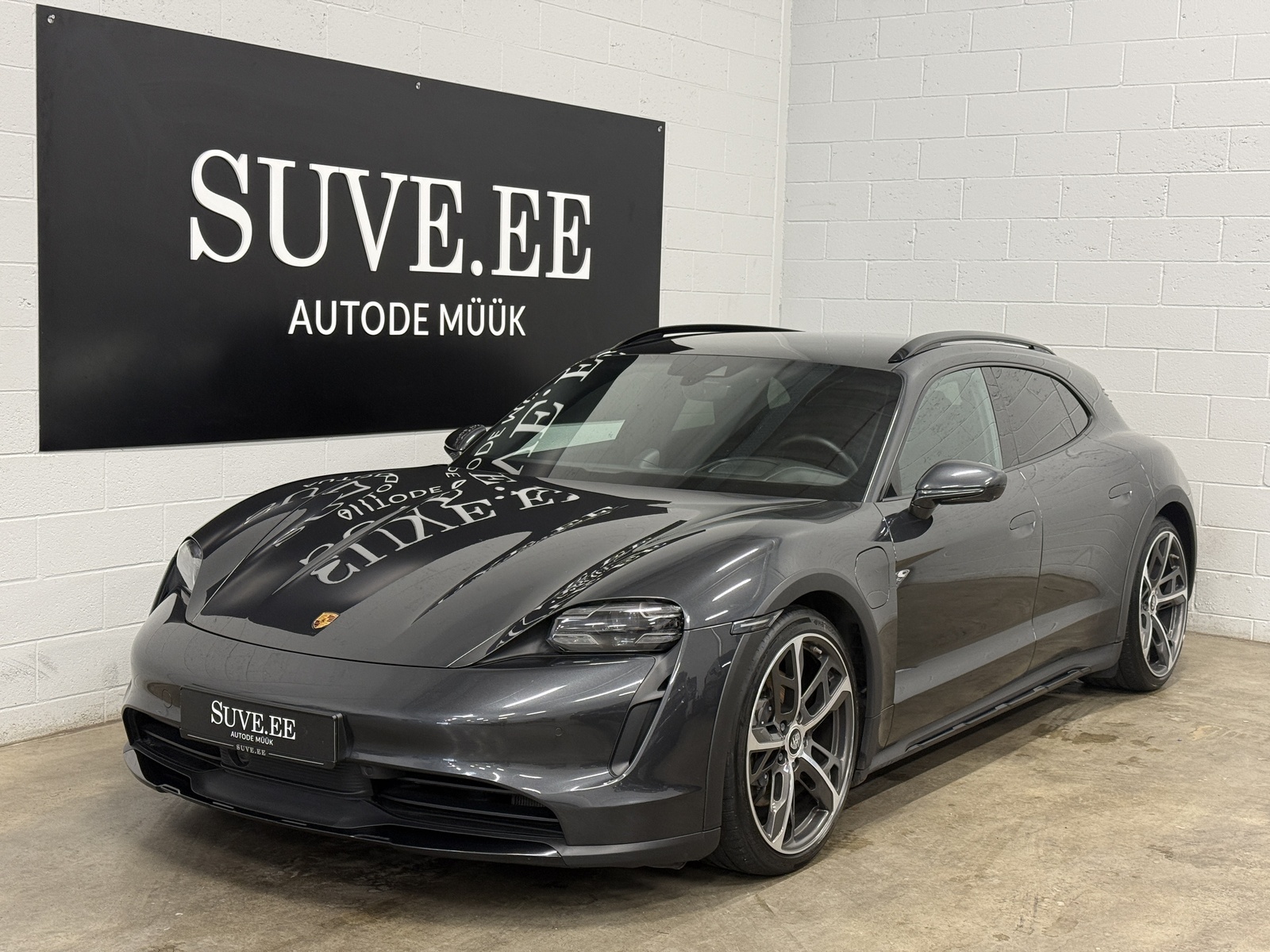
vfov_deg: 30.3
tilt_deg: -5.4
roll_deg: -1.8
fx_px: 1761
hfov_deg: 39.7
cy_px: 476
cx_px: 635
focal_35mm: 48
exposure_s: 1/50
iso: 125
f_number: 1.78
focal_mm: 6.76
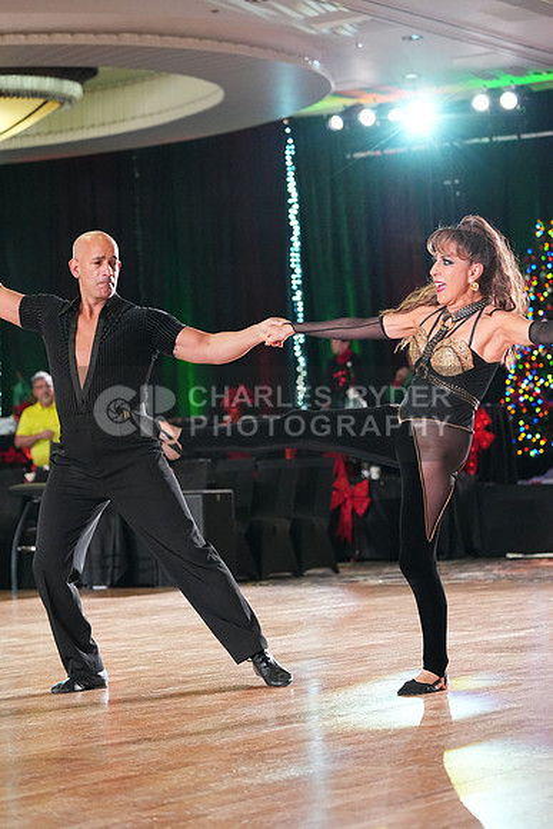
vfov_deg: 20.6
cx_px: 276
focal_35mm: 99
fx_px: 2280
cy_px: 414
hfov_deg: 13.8
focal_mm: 99
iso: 8000
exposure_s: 1/400
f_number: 4
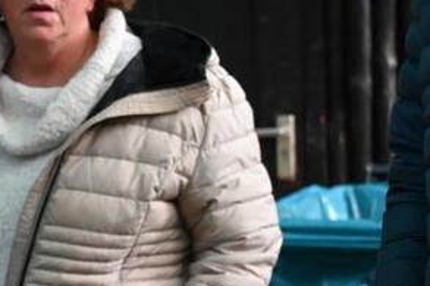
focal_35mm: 237
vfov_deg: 5.8
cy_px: -21
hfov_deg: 8.5
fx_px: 2829
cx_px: 622
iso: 12800
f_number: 4.5
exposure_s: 1/320
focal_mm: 70
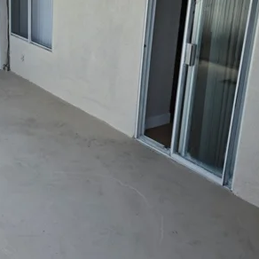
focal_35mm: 52
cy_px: 89
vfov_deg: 32.5
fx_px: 440
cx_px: 70
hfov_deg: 32.3
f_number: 1.7
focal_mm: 6.3
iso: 12
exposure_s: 1/207
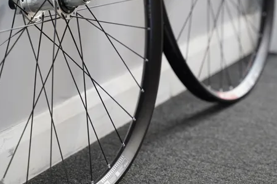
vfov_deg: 11.3
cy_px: 67
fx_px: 931
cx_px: 116
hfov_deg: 16.9
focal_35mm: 121
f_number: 3.5
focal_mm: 68
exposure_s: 1/160
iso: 640
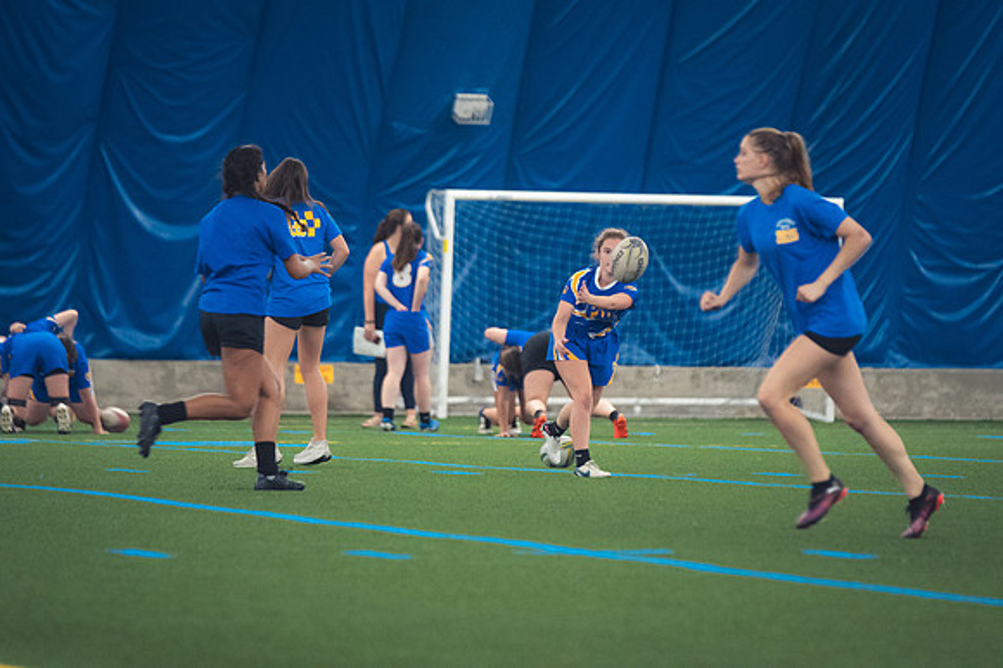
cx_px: 502
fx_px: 8353
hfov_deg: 6.9
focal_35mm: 300
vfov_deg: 4.6
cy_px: 334
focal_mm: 200
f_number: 2.8
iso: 4000
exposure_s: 1/320
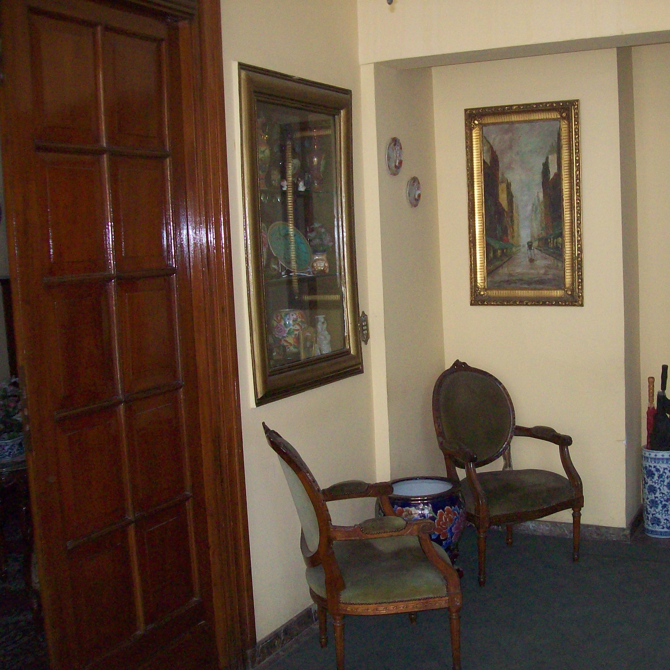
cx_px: 413
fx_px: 942
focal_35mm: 43
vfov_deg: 39.2
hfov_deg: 39.0
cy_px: 336
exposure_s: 1/64
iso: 200
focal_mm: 6
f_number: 2.7
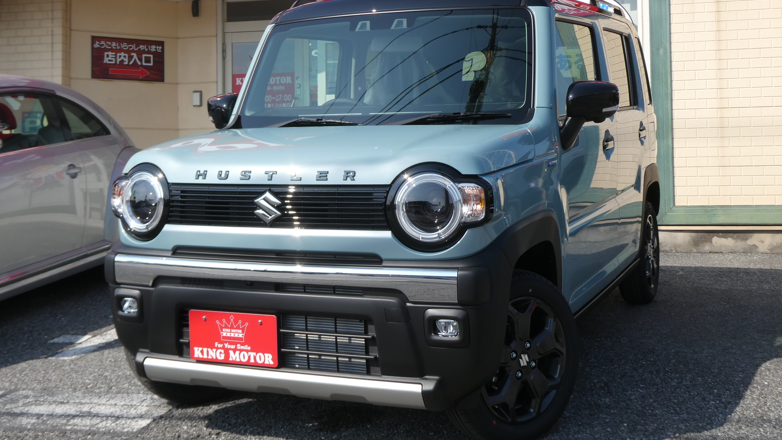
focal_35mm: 44
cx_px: 367
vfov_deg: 27.0
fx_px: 912
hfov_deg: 46.4
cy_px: 158
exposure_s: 1/640
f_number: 3.7
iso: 80
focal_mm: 6.7
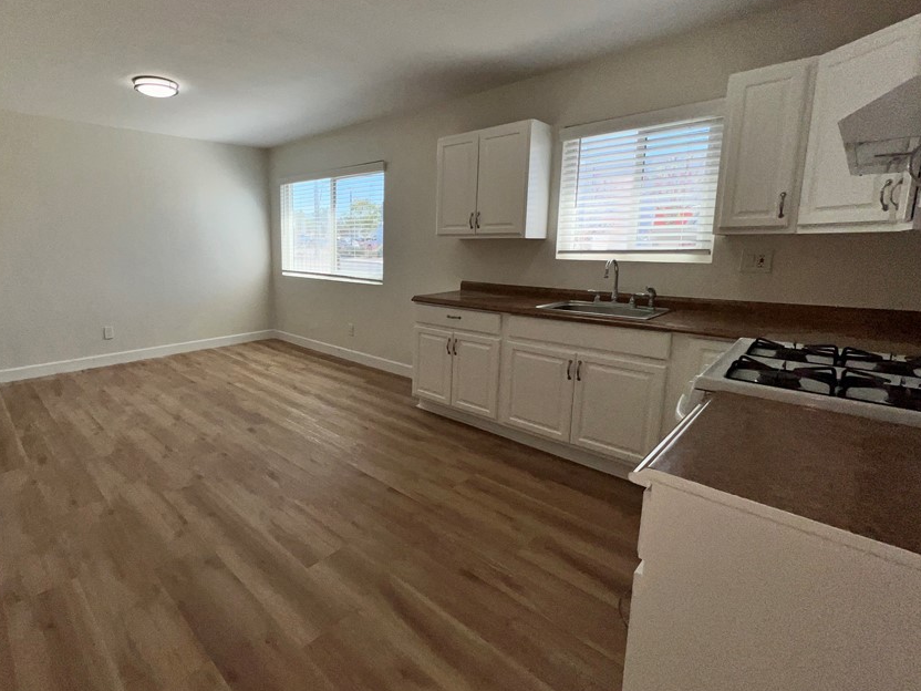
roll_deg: -0.2
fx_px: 426
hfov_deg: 93.0
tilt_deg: -9.2
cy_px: 311
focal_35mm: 16
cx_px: 358
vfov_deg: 77.9
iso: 25
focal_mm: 1.57
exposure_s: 1/737
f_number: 1.8
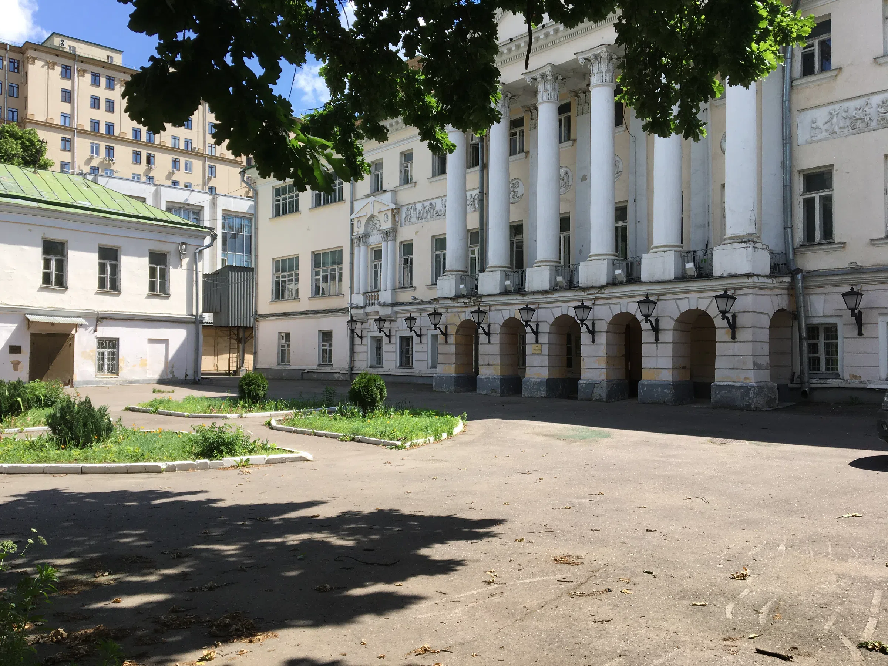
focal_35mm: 29
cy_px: 333
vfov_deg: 48.2
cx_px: 444
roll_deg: -0.1
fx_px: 744
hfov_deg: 61.7
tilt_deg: +2.6
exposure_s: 1/1083
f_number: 2.2
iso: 25
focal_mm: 4.15
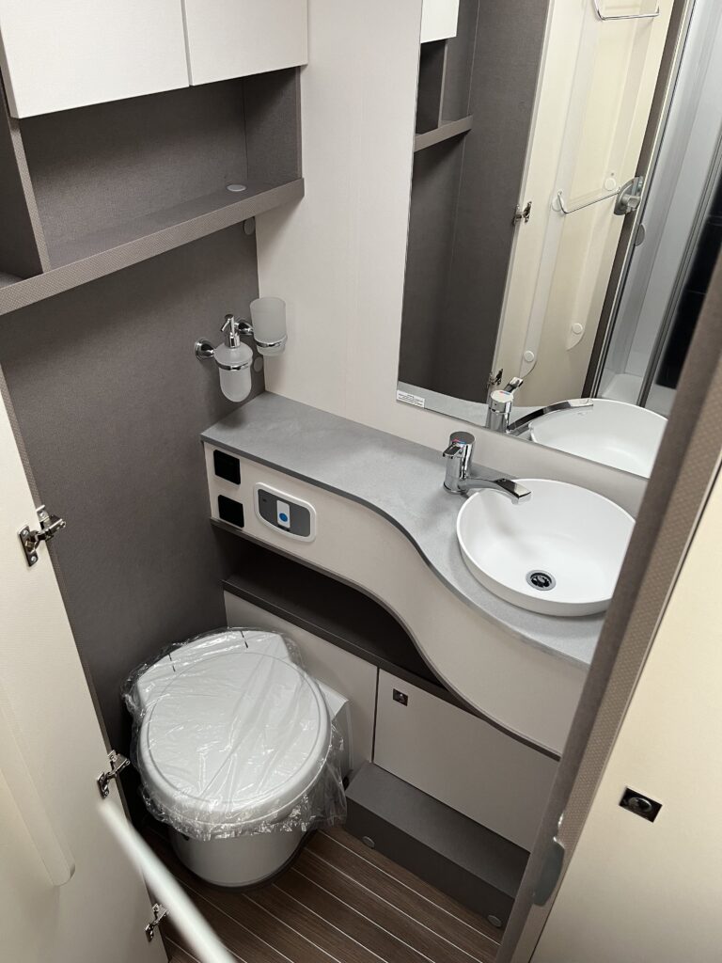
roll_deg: -4.9
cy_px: 482
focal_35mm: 26
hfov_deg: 53.1
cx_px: 361
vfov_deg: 67.3
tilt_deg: -36.2
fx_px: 723
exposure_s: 1/86
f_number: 1.6
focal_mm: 5.1
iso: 125
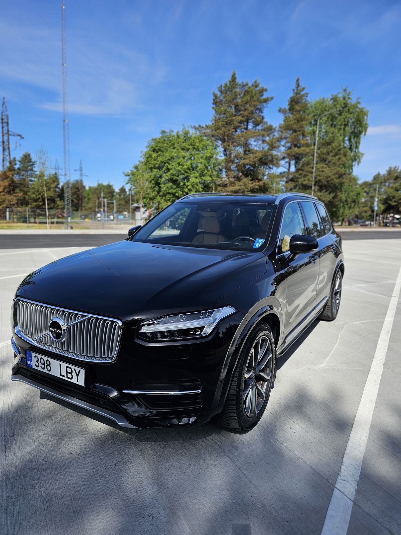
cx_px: 200
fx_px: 355
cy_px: 268
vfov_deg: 73.9
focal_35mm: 23
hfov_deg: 58.9
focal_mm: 6.3
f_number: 1.7
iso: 10
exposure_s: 1/647
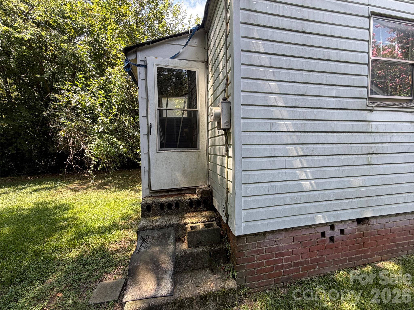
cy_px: 155
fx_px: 167
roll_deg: +1.8
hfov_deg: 102.1
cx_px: 207
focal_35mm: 14
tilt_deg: -1.9
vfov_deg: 85.7
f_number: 2.2
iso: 40
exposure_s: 1/145
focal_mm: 2.22
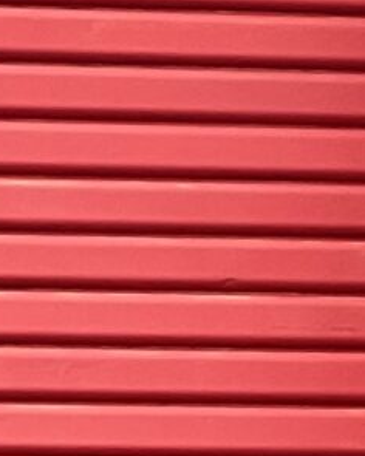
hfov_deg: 2.3
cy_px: 1462
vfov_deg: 2.9
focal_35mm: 653
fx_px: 8818
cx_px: -1209
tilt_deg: -0.4
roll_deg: +0.7
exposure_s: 1/185
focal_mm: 9
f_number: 2.8
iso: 32
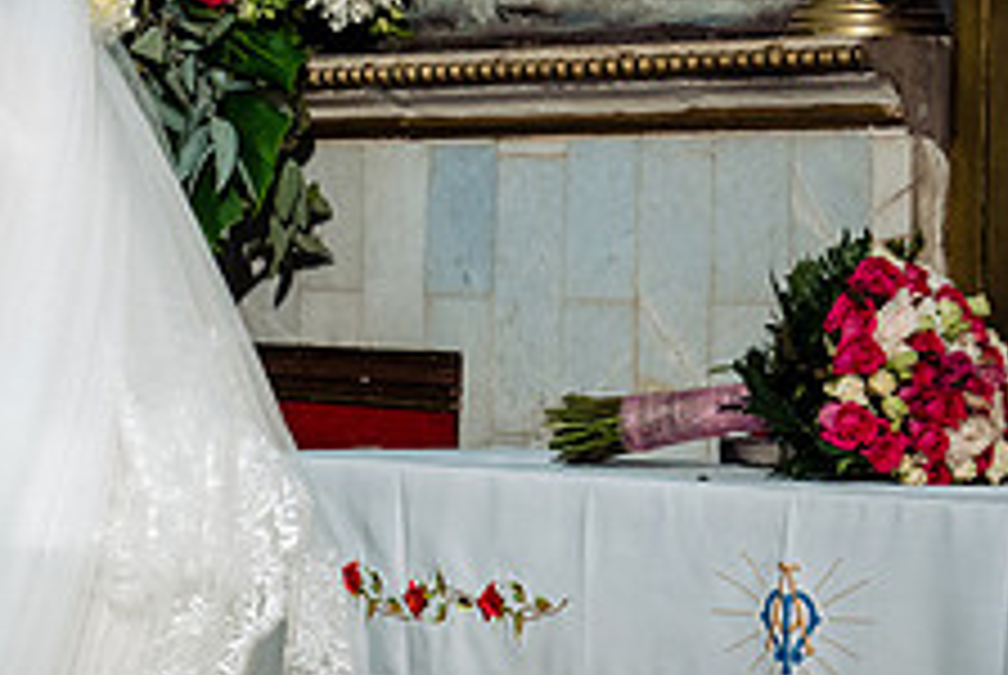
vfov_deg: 7.6
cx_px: -288
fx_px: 5075
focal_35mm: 181
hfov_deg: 11.1
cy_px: 169
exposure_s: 1/125
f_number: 7.1
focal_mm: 70
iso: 2000
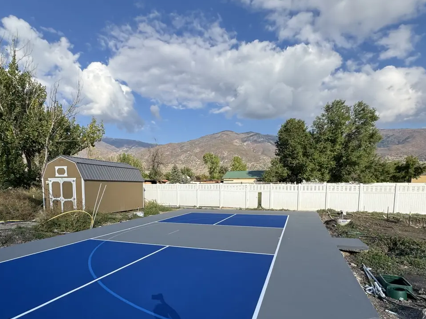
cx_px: 196
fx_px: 258
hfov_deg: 78.8
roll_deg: +1.4
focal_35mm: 21
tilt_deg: -6.1
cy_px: 215
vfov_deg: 61.8
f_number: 2.2
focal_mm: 2.22
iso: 50
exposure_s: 1/1420
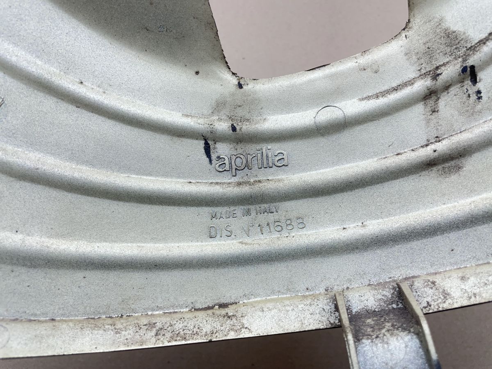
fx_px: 370
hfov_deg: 67.3
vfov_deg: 53.1
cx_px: 246
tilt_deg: -73.7
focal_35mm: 26
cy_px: 184
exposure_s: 1/100
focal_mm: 4.2
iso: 64
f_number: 1.6
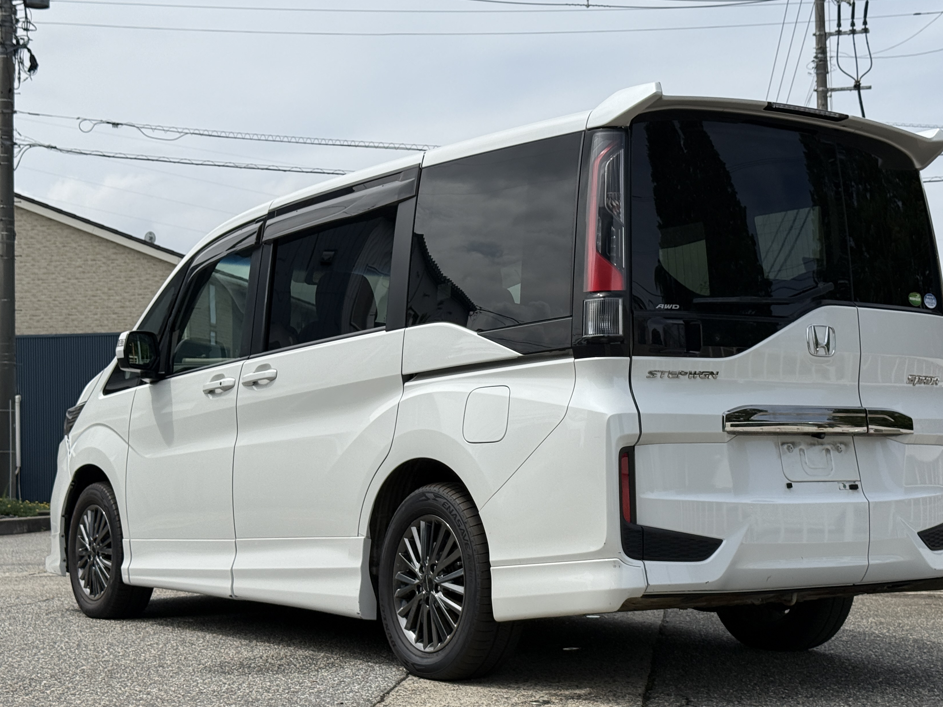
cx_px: 528
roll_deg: +1.6
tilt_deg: +2.6
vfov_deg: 24.8
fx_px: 1607
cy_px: 381
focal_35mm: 59
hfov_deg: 32.7
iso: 64
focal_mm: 6.76
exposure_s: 1/7874
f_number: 1.78
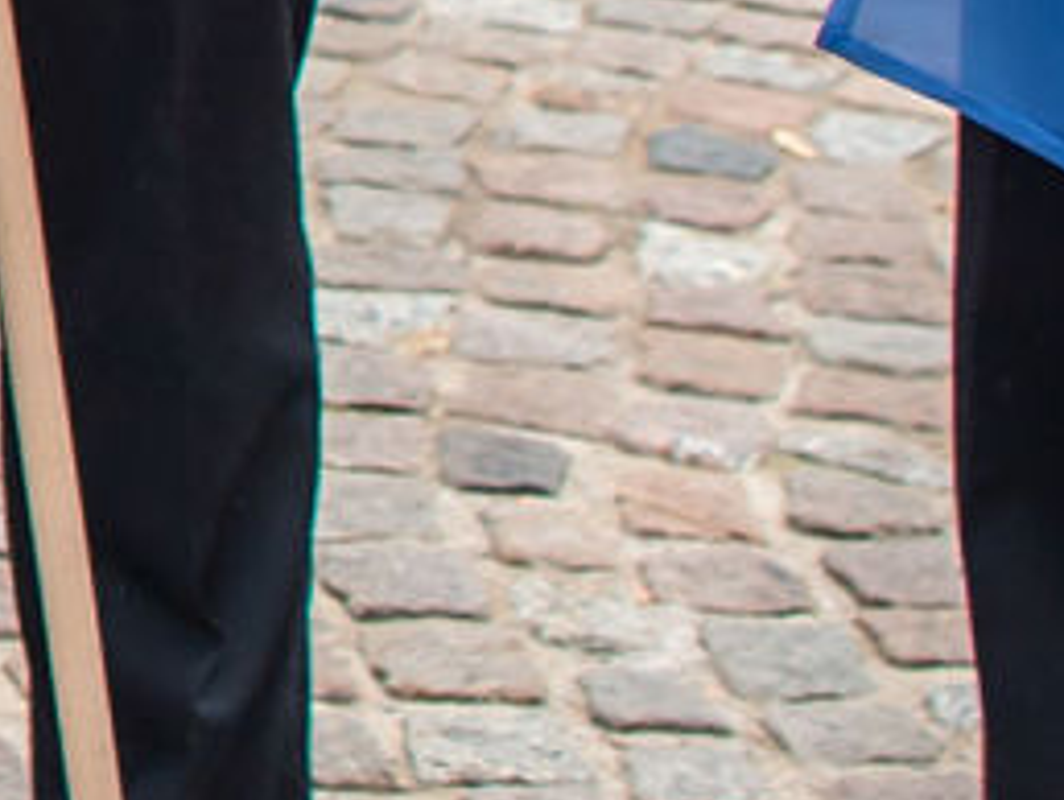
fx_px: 6461
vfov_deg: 6.7
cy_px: -1157
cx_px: -1758
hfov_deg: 8.4
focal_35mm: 210
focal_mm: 24
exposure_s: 1/400
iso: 280
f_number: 2.8
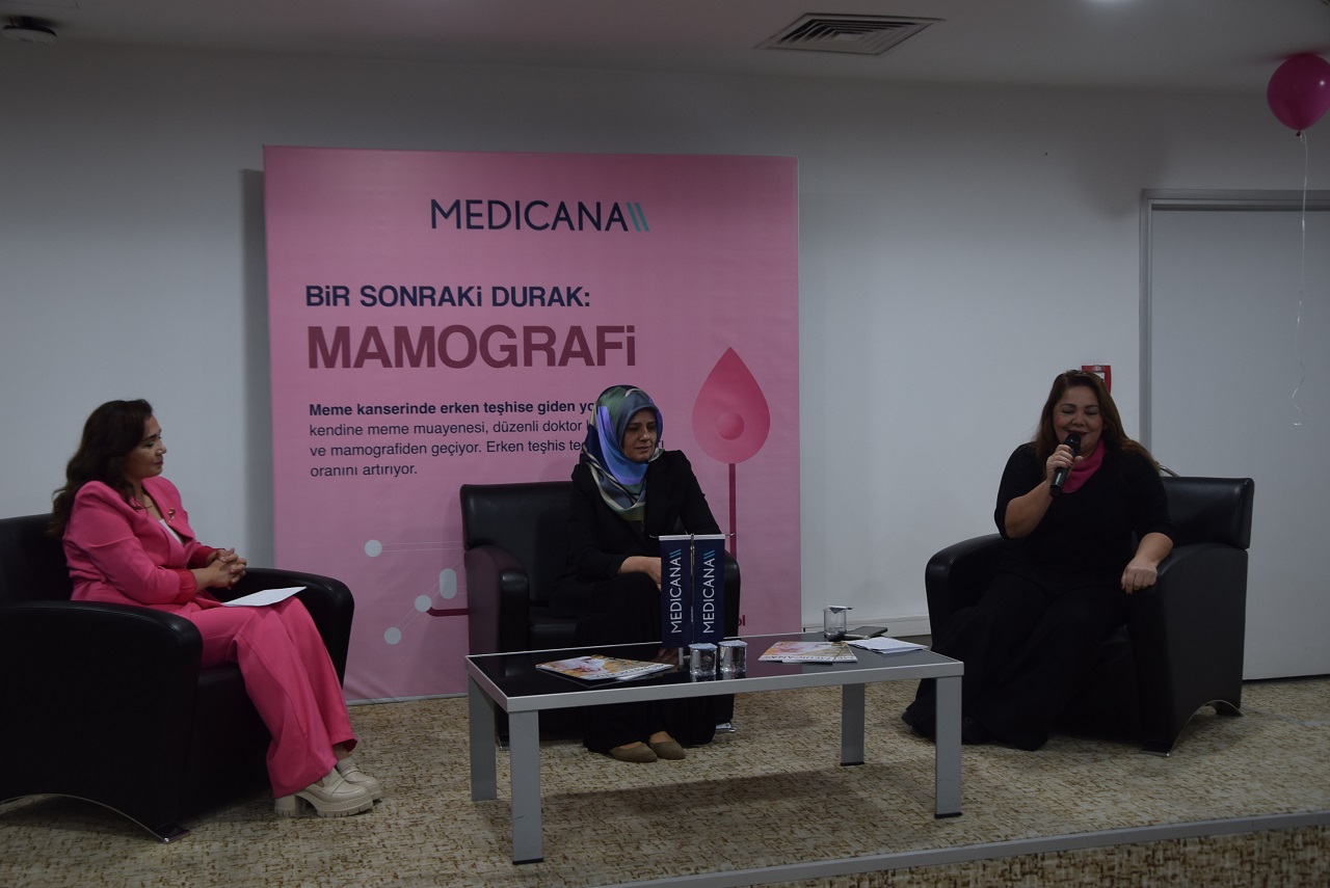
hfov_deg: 49.5
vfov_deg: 34.3
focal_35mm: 39
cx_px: 665
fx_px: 1442
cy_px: 444
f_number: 4
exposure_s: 1/60
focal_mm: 26
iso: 400
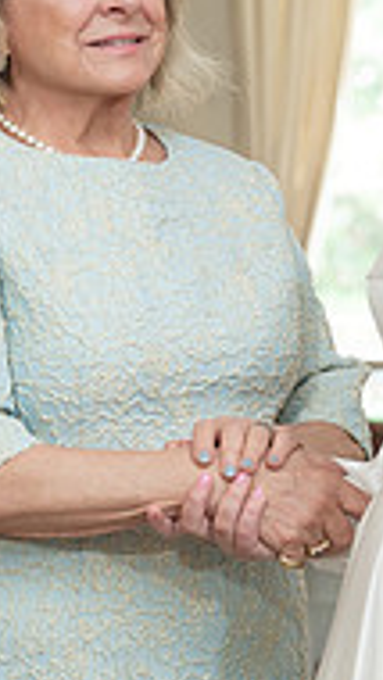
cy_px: 310
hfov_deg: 7.2
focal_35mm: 166
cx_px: 544
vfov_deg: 13.0
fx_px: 2994
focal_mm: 52
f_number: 2.8
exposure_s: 1/250
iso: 800
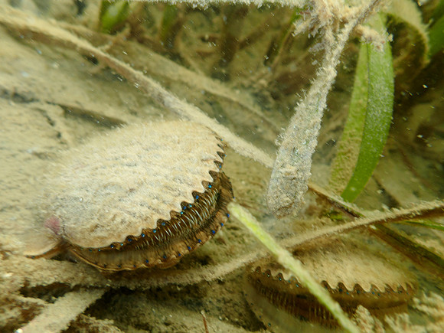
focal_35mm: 25
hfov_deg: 69.4
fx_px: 321
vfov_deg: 54.9
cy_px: 166
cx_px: 222
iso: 100
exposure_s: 1/160
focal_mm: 4.5
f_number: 2.8
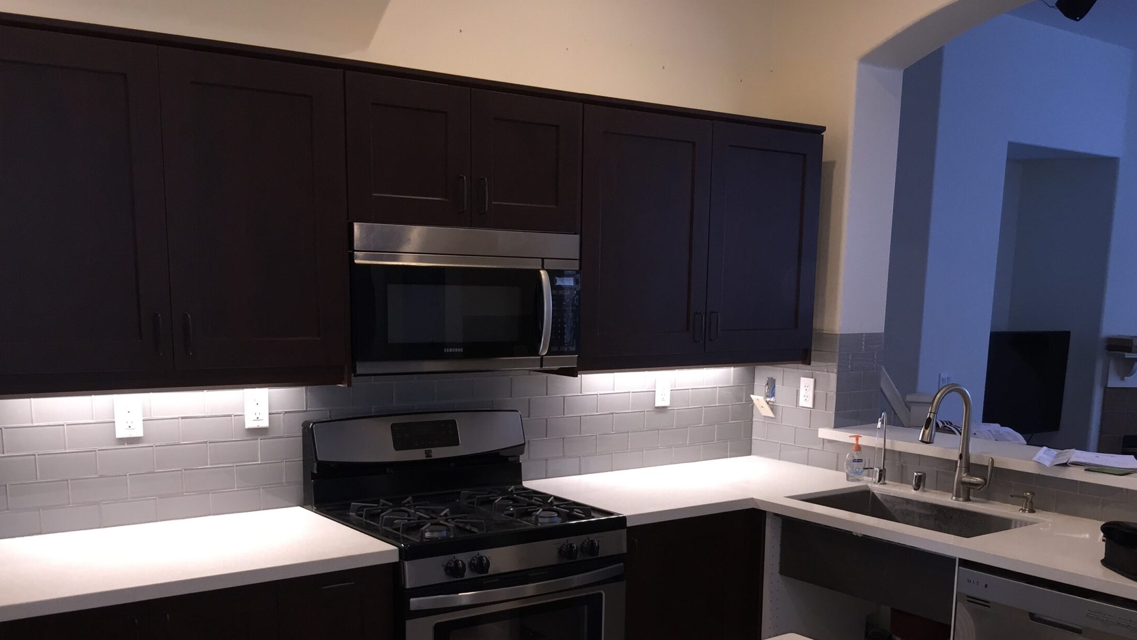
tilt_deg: -11.3
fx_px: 1116
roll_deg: -1.4
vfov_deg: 31.3
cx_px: 606
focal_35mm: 37
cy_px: 498
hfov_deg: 54.0
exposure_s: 1/30
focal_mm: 4.15
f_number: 2.2
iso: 80
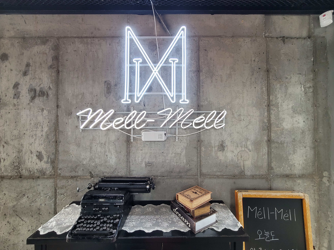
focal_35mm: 13
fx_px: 125
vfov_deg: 89.9
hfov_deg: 106.2
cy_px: 125
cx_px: 167
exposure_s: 1/60
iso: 160
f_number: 2.2
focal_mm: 2.2
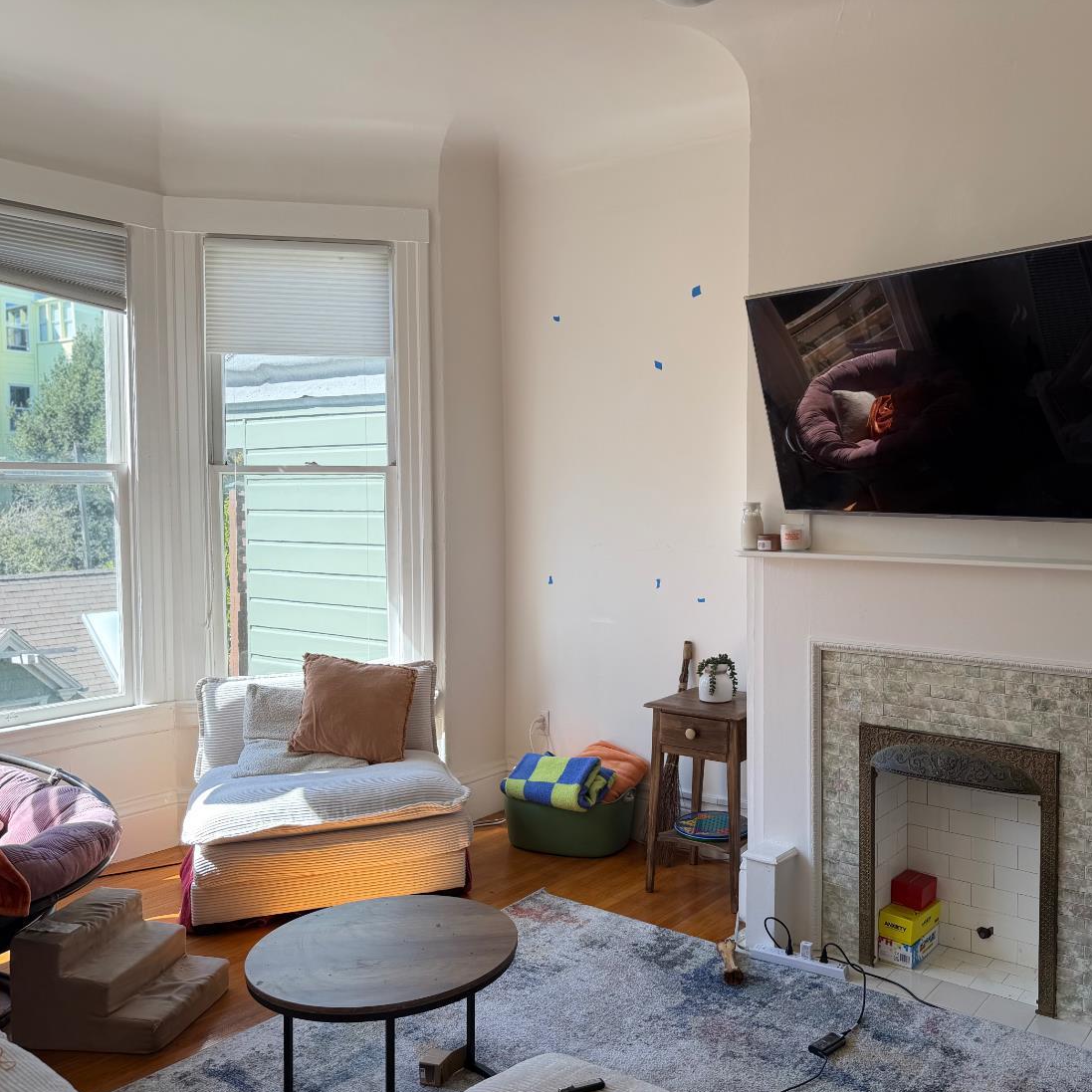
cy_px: 557
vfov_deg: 55.6
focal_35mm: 29
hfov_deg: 54.5
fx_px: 1035
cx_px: 730
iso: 80
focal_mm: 6.76
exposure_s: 1/421
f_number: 1.78
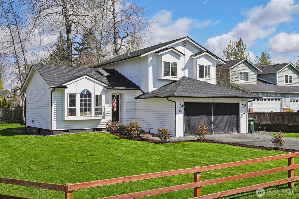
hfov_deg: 46.4
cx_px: 150
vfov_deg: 31.9
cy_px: 100
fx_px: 349
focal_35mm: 42
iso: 100
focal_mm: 28
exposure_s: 1/350
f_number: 8
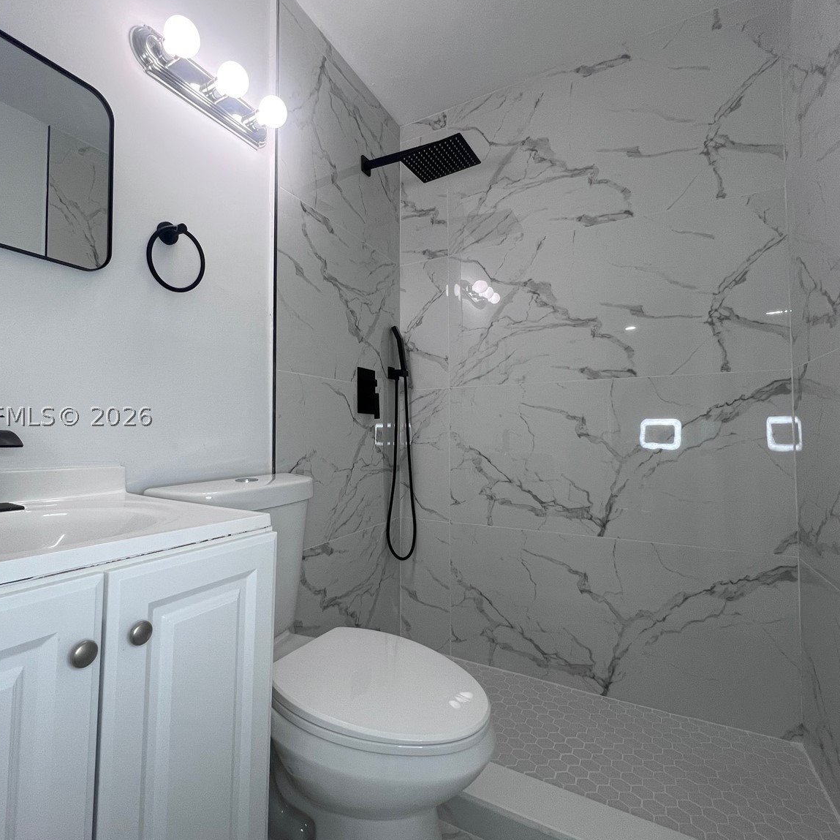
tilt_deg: +2.6
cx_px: 376
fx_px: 439
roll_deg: -0.4
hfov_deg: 87.1
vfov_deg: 87.4
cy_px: 416
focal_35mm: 16
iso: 125
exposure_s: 1/120
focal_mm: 1.57
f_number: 1.8
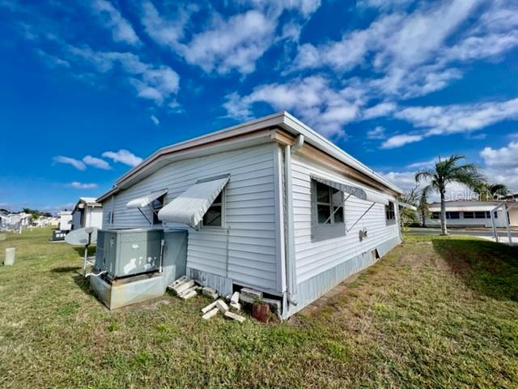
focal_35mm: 13
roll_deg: +1.0
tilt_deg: +6.9
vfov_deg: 89.9
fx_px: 195
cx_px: 259
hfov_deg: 106.2
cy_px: 194
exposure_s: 1/2874
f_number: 1.8
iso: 32
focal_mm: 1.57
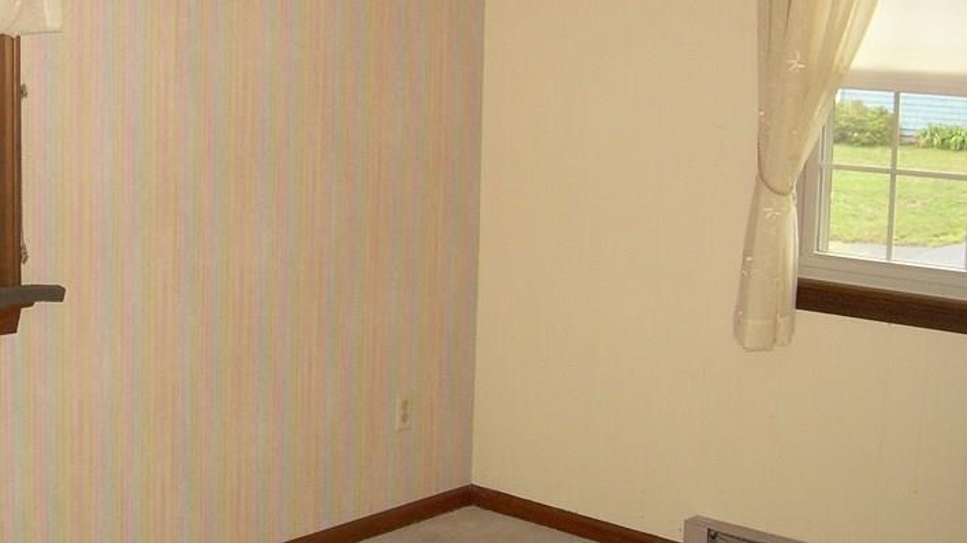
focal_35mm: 60
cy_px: 127
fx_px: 1538
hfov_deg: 34.4
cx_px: 272
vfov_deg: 19.9
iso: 200
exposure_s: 1/60
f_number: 2.8
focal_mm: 6.3
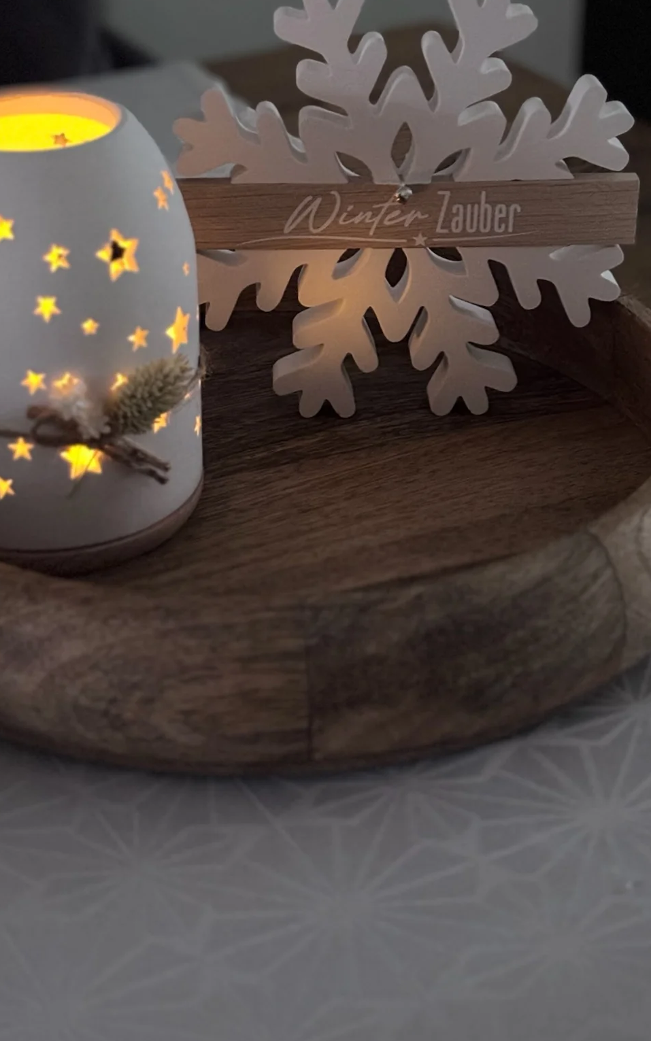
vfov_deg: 28.4
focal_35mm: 72
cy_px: 366
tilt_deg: -26.9
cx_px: 239
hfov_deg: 18.1
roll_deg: -0.1
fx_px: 2044
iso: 800
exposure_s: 1/15
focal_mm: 5.96
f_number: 1.6
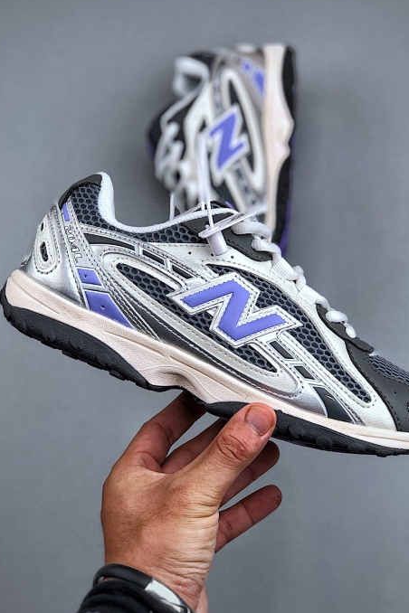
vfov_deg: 28.8
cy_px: 291
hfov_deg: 19.5
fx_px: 1193
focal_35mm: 70
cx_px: 205
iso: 32
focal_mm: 6.6
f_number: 2.8
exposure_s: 1/100
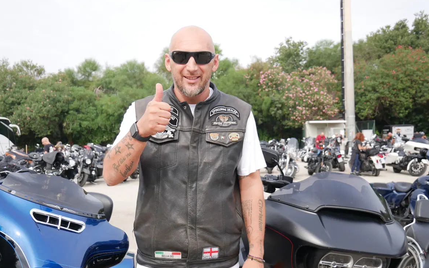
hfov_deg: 50.4
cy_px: 160
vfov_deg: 32.7
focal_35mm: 39
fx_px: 456
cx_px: 211
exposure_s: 1/500
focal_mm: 18
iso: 200
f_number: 4
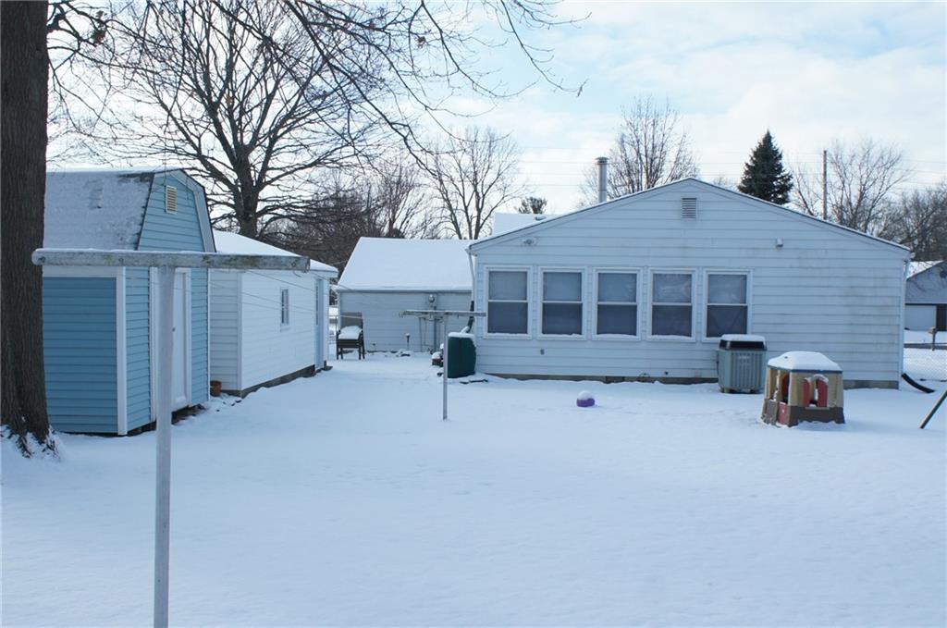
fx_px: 945
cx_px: 474
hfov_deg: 53.2
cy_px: 314
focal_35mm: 36
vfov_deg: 36.7
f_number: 6.3
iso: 200
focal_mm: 16
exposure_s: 1/500
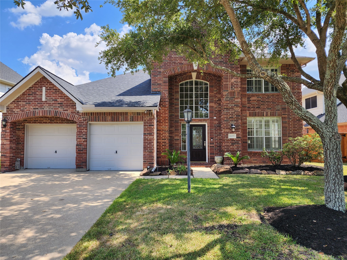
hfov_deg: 73.9
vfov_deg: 58.9
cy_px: 130
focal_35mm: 23
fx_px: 231
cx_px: 174
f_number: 1.8
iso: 12
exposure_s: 1/477
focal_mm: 6.4
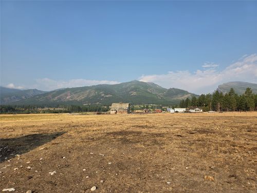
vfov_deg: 58.9
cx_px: 128
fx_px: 171
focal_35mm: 23
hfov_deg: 73.9
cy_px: 96
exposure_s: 1/5017
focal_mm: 6.3
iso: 80
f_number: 1.7
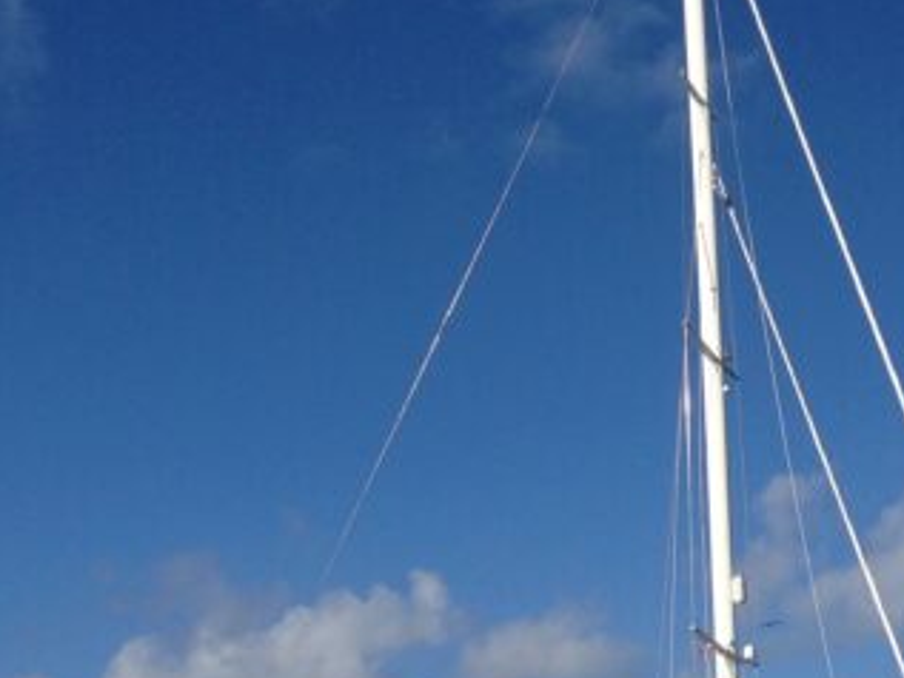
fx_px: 2090
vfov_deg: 18.4
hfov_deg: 24.1
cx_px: 676
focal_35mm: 80
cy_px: 490
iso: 50
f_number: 2.4
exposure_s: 1/2584
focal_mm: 4.12
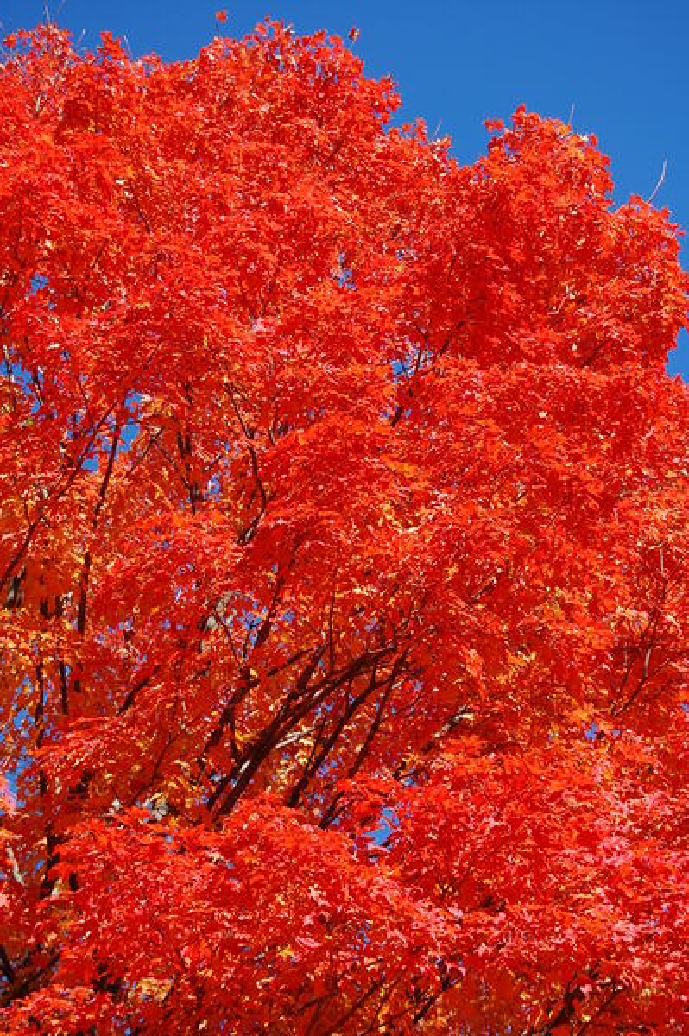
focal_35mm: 82
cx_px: 344
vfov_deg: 24.6
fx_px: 2372
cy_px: 518
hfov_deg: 16.5
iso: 200
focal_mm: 55
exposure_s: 1/250
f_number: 8
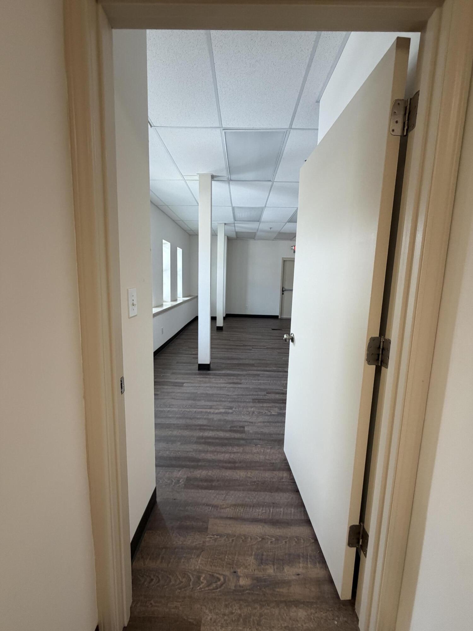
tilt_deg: -8.9
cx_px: 236
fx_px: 255
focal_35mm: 14
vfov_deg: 102.1
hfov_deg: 85.7
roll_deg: -1.4
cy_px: 316
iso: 200
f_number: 2.2
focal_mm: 2.22
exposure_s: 1/120
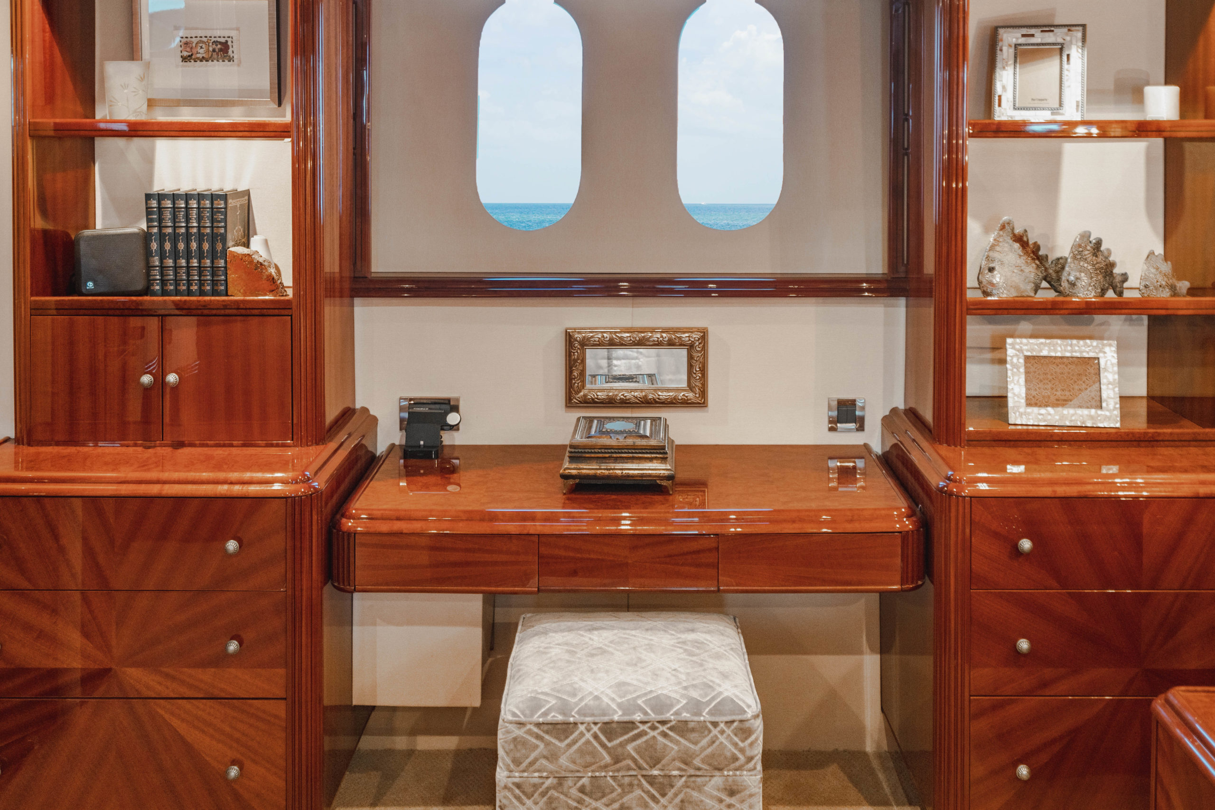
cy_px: 405
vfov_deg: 37.9
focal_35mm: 35
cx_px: 608
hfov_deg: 54.4
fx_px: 1181
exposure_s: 1/25
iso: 640
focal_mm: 35
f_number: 4
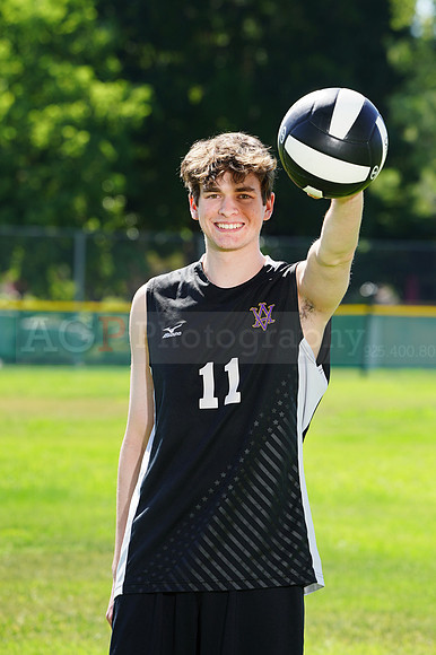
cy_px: 328
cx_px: 218
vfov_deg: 7.8
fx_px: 4820
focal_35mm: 265
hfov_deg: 5.2
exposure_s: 1/200
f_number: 10
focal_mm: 265
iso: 200
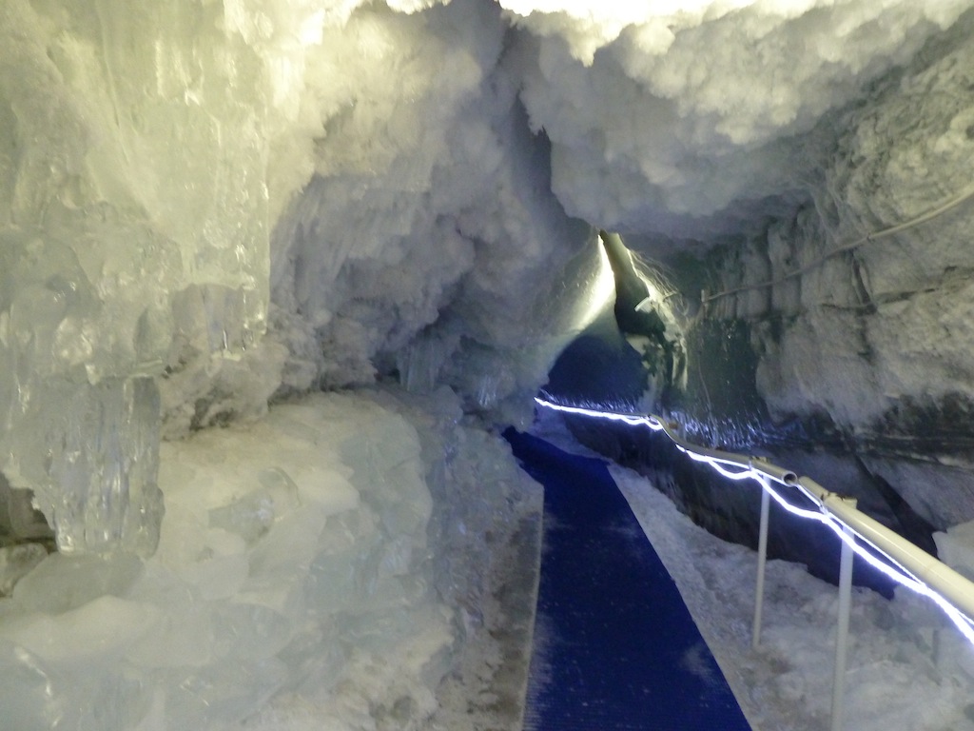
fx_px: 703
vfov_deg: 54.9
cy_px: 366
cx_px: 487
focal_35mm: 25
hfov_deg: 69.4
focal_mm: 4.1
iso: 400
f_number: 3.3
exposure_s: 1/5
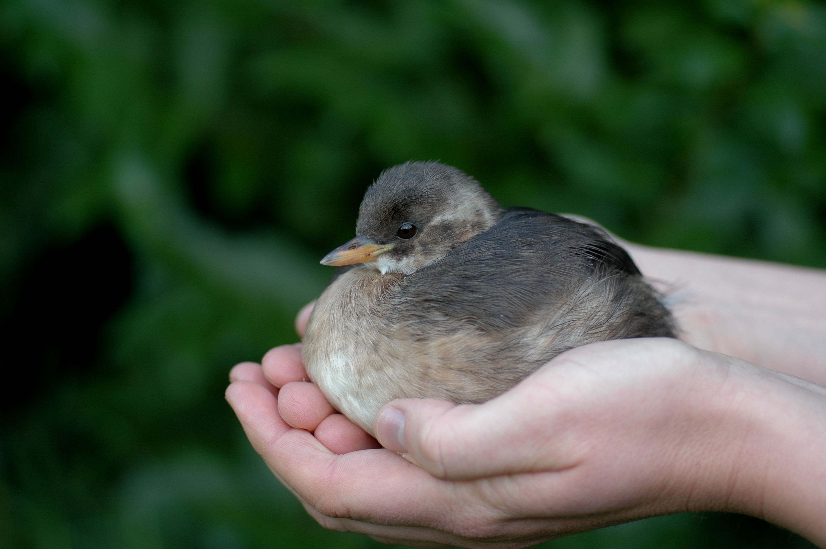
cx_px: 413
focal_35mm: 138
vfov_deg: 9.9
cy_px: 274
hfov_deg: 14.9
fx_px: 3163
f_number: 2.8
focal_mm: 92
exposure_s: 1/80
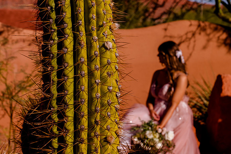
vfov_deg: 19.4
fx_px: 449
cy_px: 77
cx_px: 116
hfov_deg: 28.9
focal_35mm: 70
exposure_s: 1/800
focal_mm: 70
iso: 200
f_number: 8
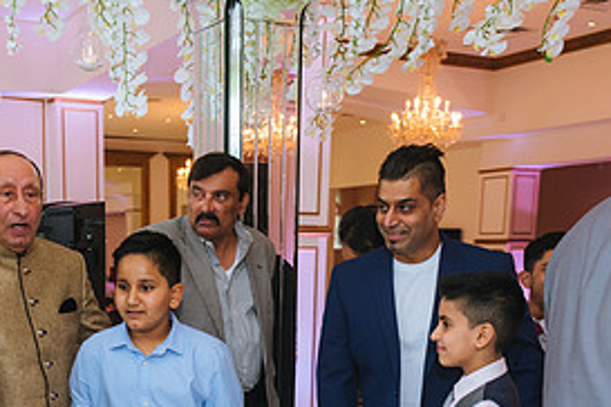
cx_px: 170
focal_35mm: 51
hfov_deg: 38.1
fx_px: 866
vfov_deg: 25.2
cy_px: 410
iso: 1000
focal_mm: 24
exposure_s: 1/200
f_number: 2.8
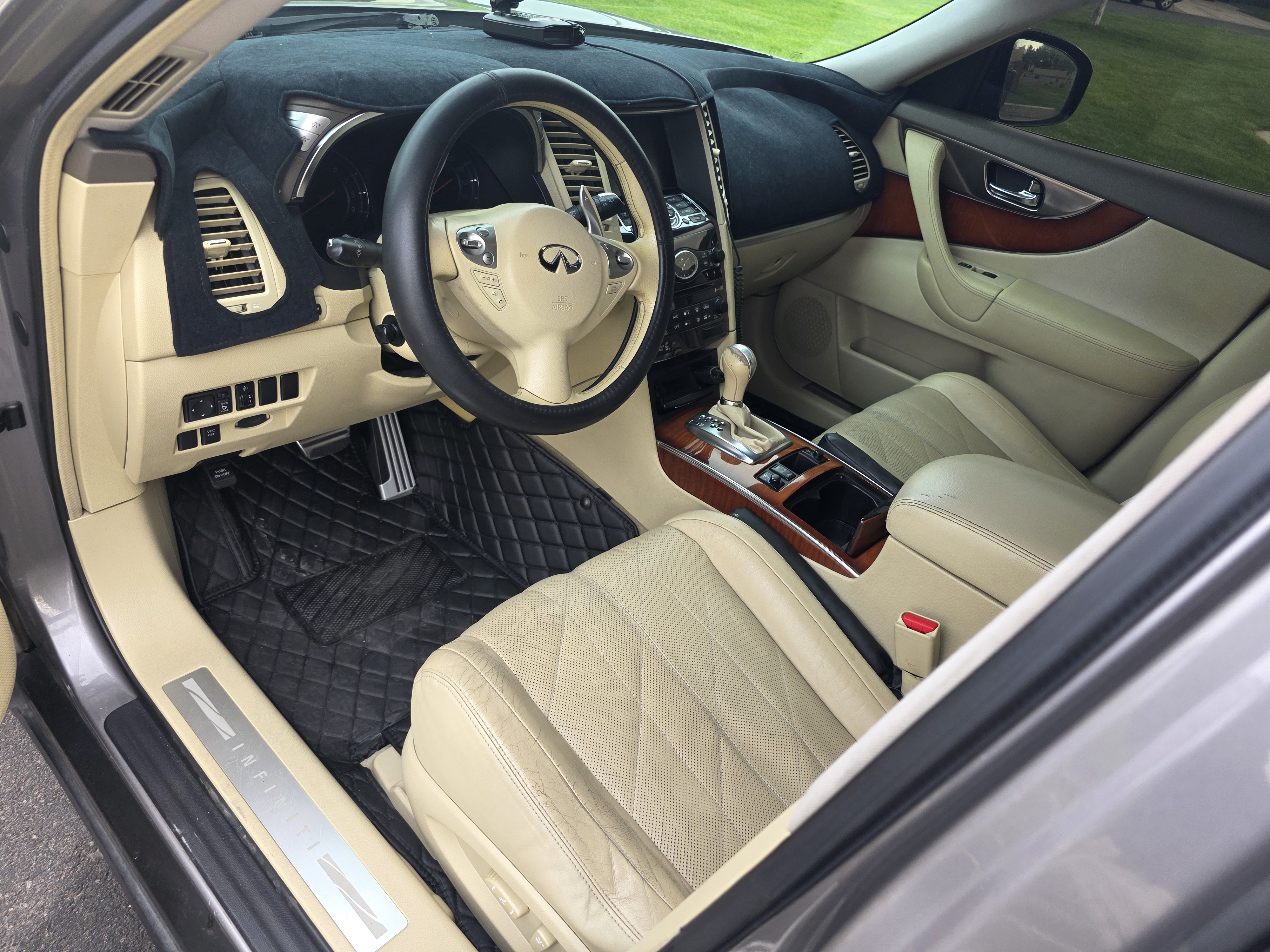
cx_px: 635
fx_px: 844
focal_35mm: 23
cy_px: 476
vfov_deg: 58.9
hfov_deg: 73.9
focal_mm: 6.3
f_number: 1.7
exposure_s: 1/180
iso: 80
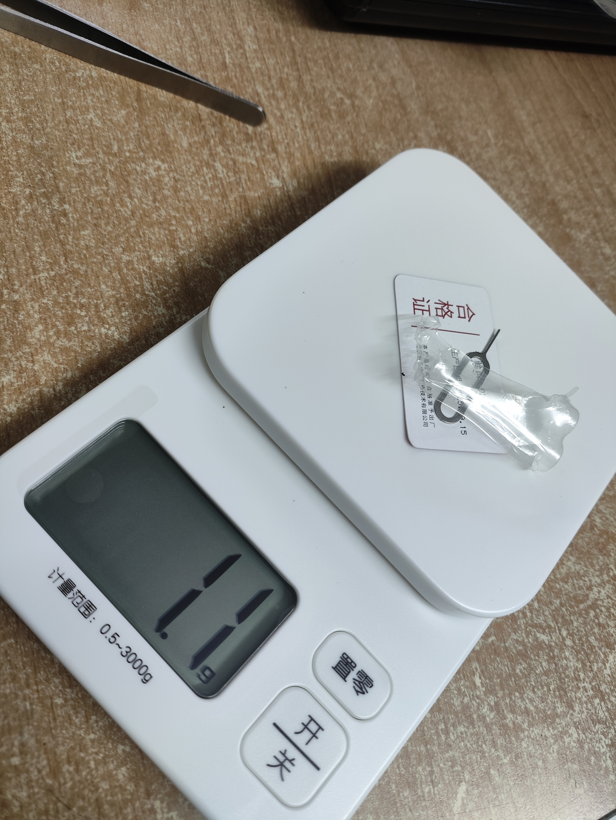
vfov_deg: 69.4
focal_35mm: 25
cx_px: 308
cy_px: 410
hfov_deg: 54.9
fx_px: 593
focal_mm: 4.71
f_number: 1.79
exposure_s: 1/37
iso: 300
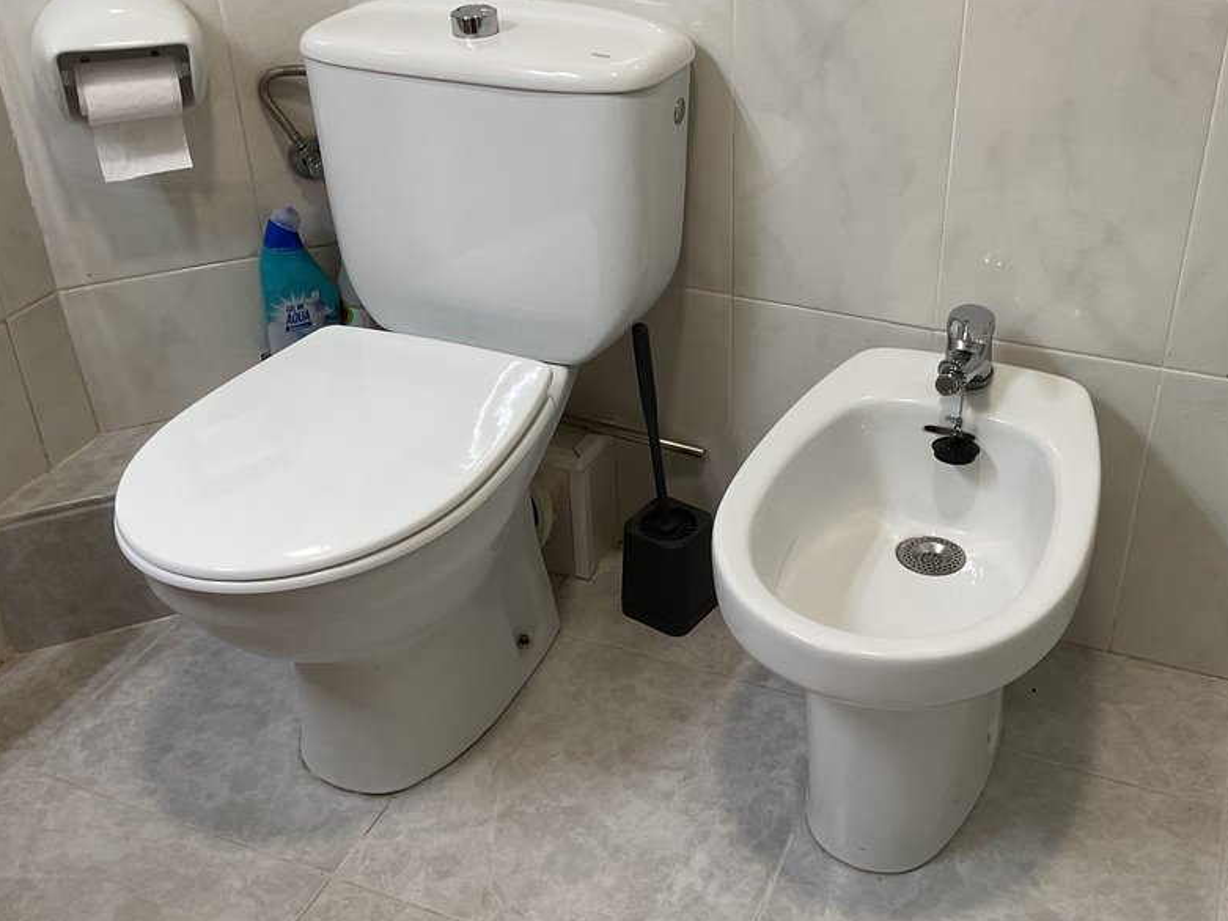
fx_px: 1348
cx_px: 698
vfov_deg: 37.7
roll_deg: +2.5
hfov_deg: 48.8
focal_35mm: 38
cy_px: 398
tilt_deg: -30.4
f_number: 1.8
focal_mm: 3
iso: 50
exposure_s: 1/50
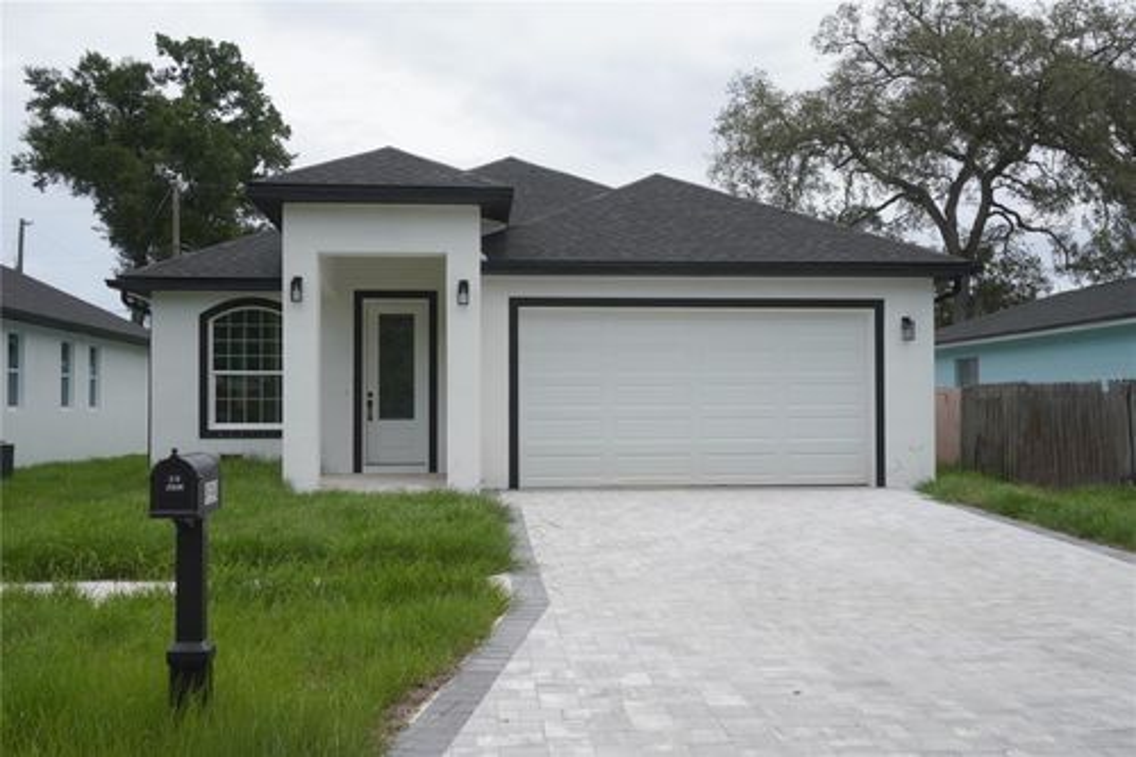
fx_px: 1325
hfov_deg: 46.4
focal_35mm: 42
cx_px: 568
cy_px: 378
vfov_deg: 31.9
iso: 100
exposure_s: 1/200
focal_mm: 28
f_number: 10
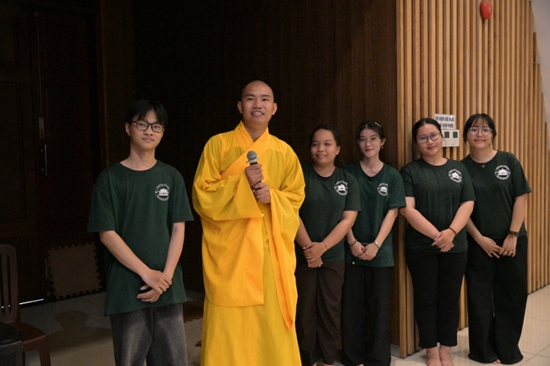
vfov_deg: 37.8
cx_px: 275
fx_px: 534
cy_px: 183
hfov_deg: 54.5
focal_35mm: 35
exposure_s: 1/640
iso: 20000
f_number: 4
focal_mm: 35
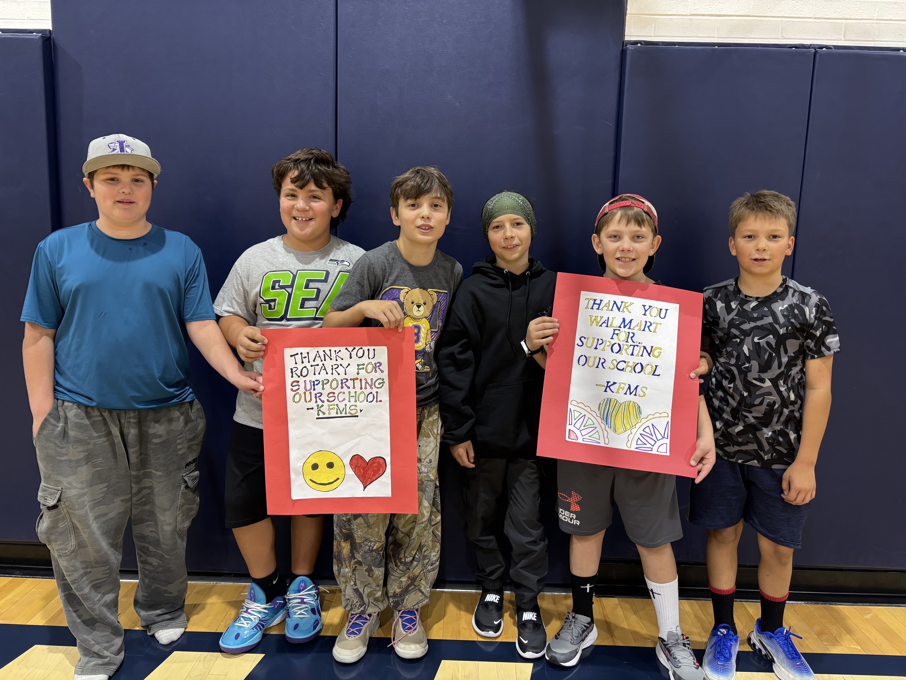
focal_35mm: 26
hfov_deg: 67.3
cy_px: 340
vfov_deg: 53.1
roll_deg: -1.6
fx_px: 680
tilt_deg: -7.9
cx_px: 453
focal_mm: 5.96
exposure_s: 1/60
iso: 160
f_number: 1.6
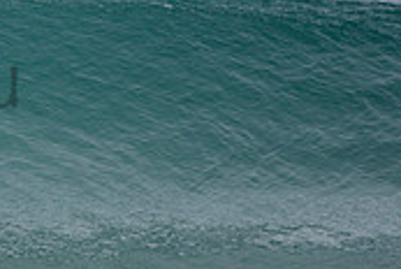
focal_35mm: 1673
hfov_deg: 1.2
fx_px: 18667
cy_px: 54
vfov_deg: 0.8
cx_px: -227
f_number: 5.6
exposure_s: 1/2000
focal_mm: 500
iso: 250
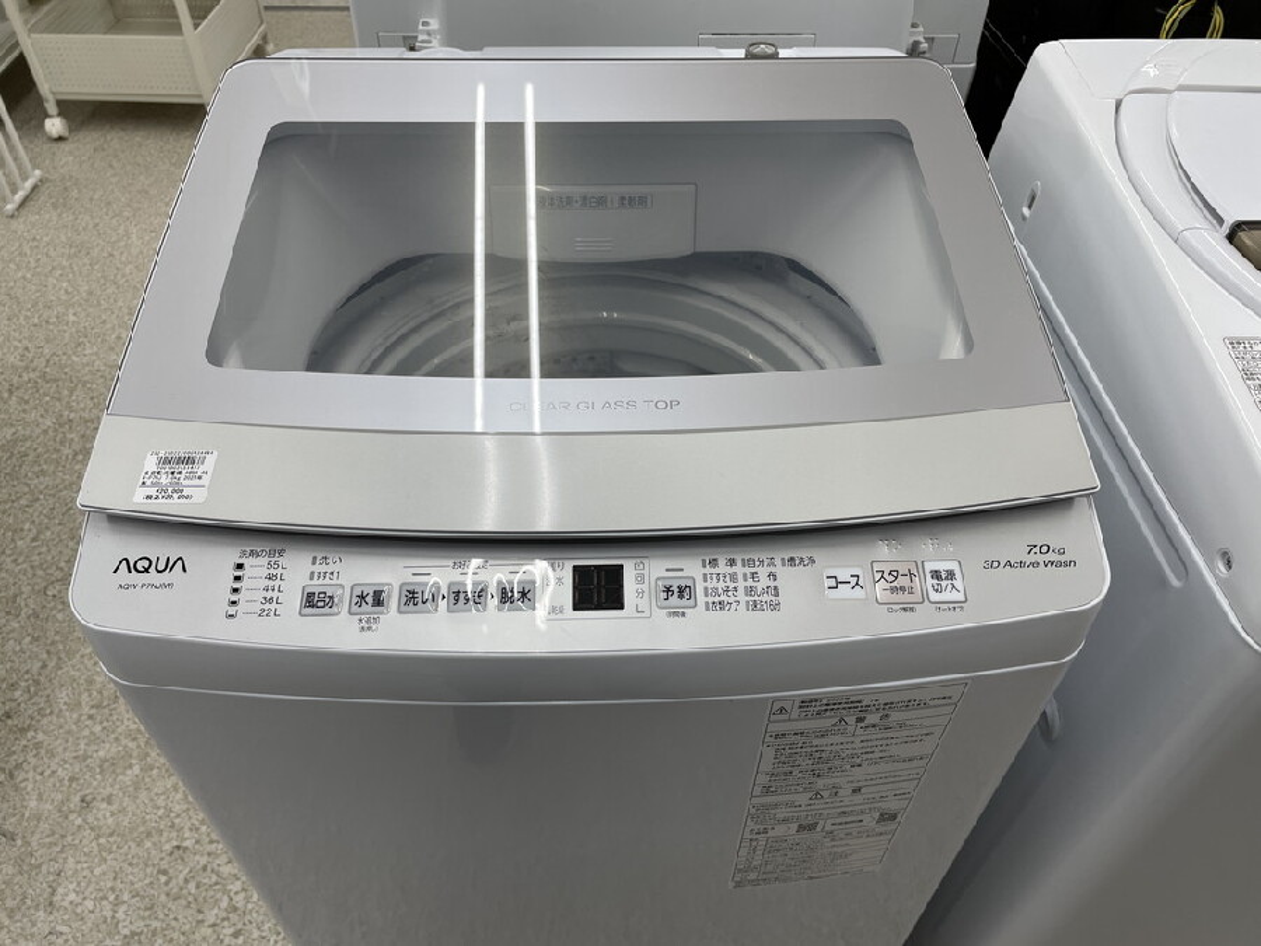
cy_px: 473
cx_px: 630
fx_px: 947
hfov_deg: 67.3
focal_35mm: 26
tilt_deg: -45.9
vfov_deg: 53.1
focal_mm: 4.2
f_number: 1.6
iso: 32
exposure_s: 1/120
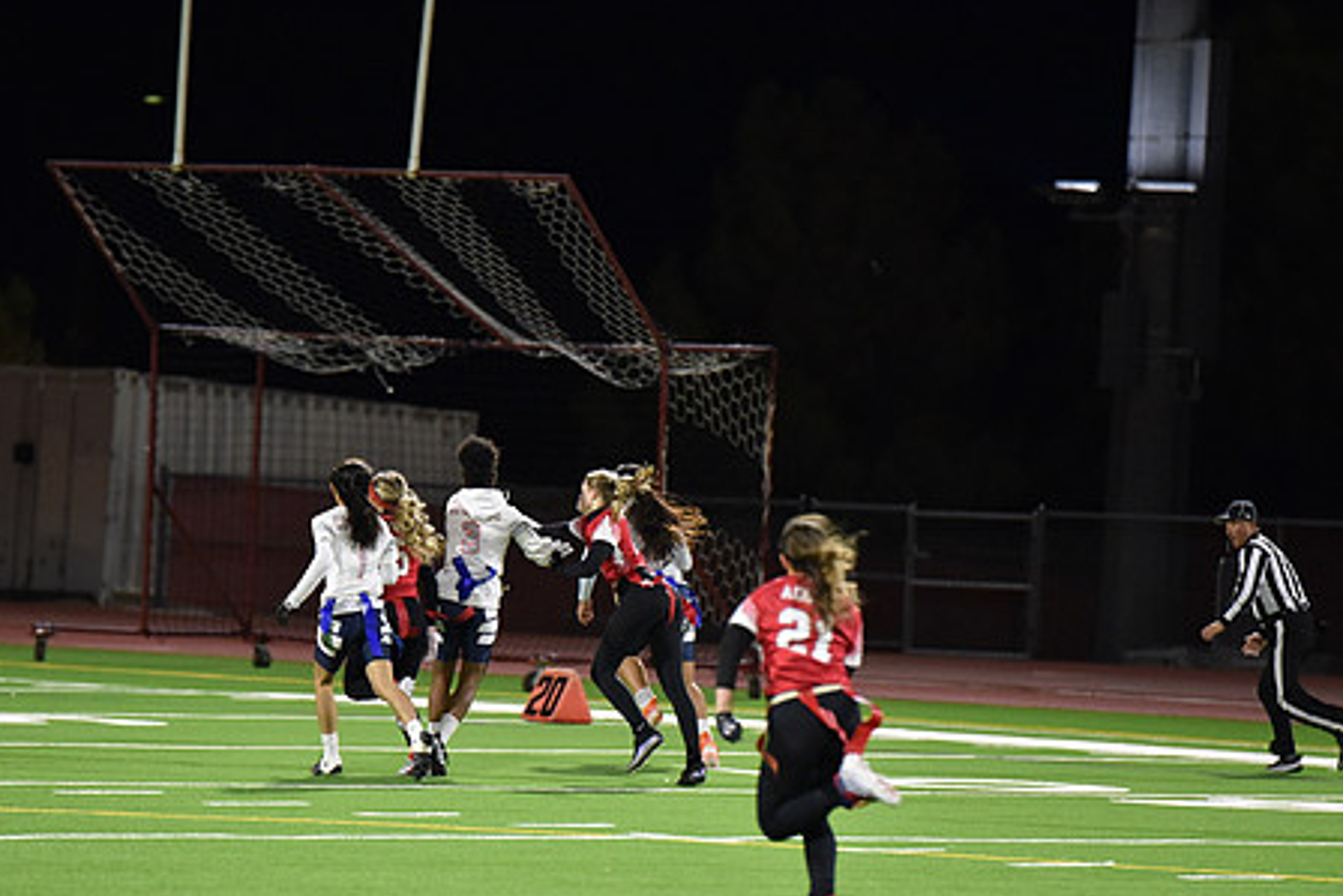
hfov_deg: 7.9
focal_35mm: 259
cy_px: 544
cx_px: 683
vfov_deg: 5.3
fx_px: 9665
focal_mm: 200
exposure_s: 1/640
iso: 5600
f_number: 2.8
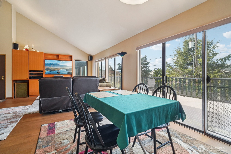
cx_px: 116
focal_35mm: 16
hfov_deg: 96.7
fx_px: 103
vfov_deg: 73.7
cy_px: 77
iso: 1600
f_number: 8
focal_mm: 16
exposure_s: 1/160
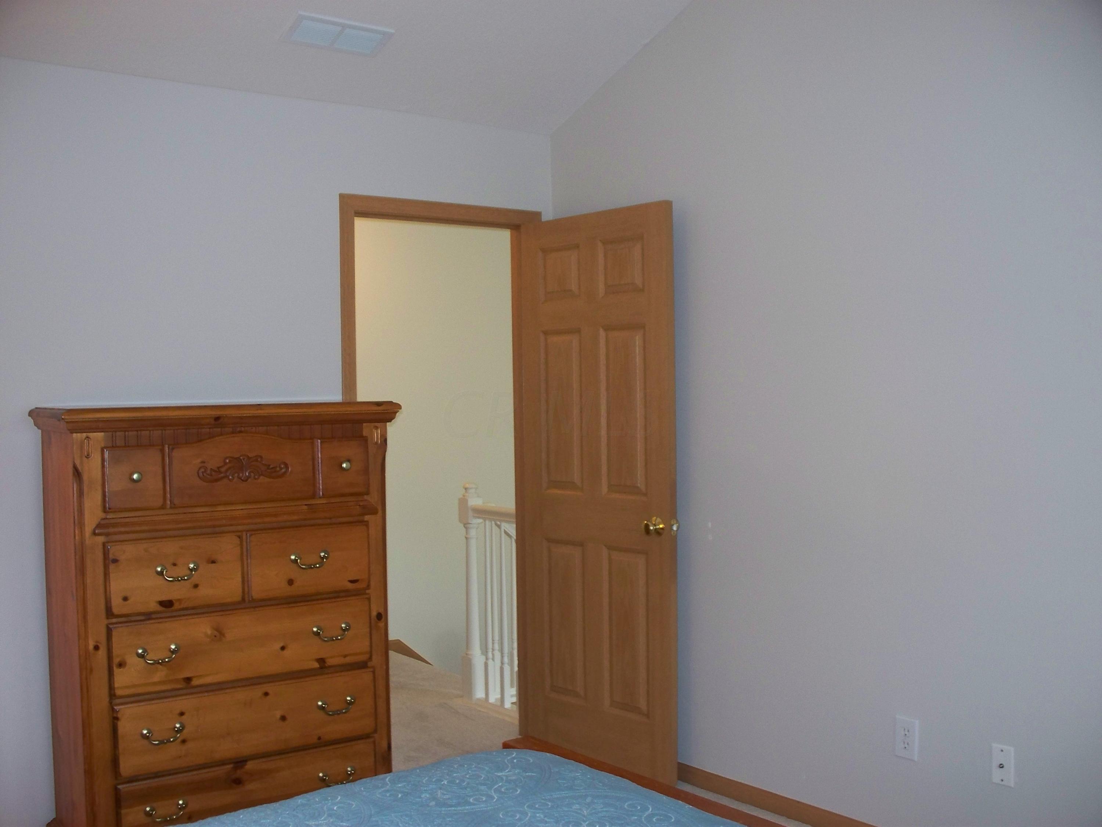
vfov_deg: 39.7
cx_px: 551
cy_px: 414
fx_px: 1146
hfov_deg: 51.4
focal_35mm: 36
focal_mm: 7.54
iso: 200
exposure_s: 1/30
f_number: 2.8
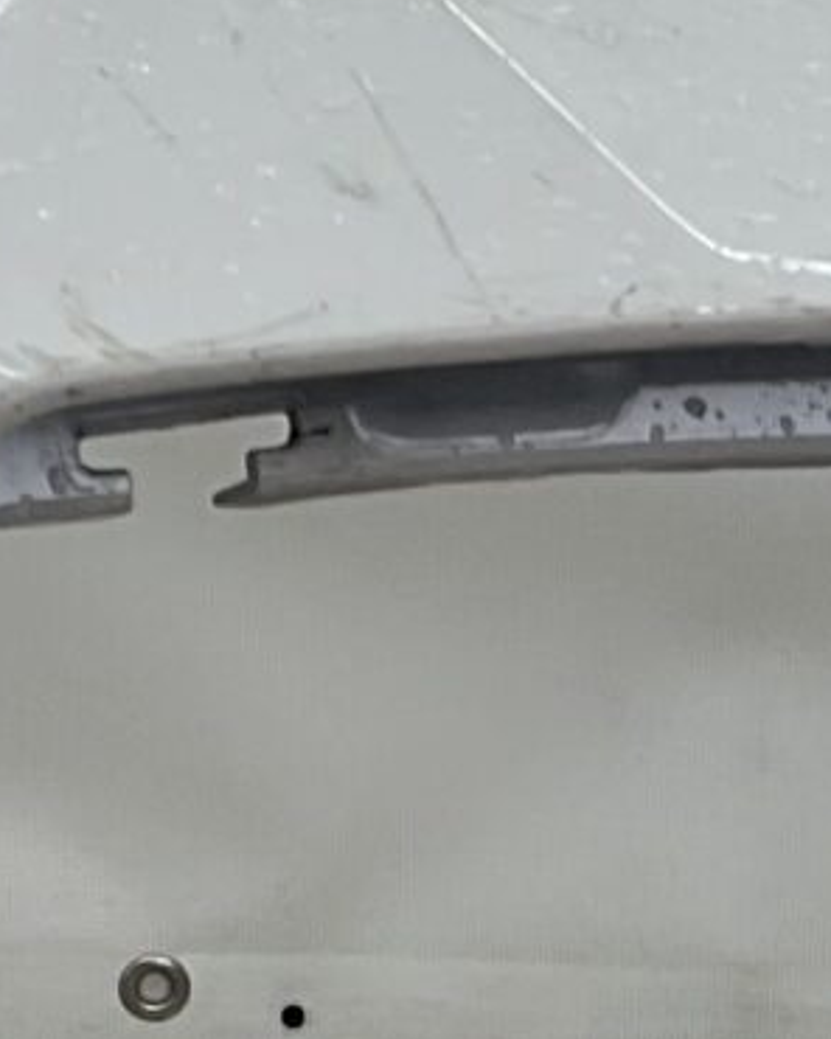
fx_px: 6026
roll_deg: -4.8
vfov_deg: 9.5
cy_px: 1707
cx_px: 867
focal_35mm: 196
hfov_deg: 7.8
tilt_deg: -25.5
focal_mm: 3
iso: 20
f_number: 1.8
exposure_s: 1/120
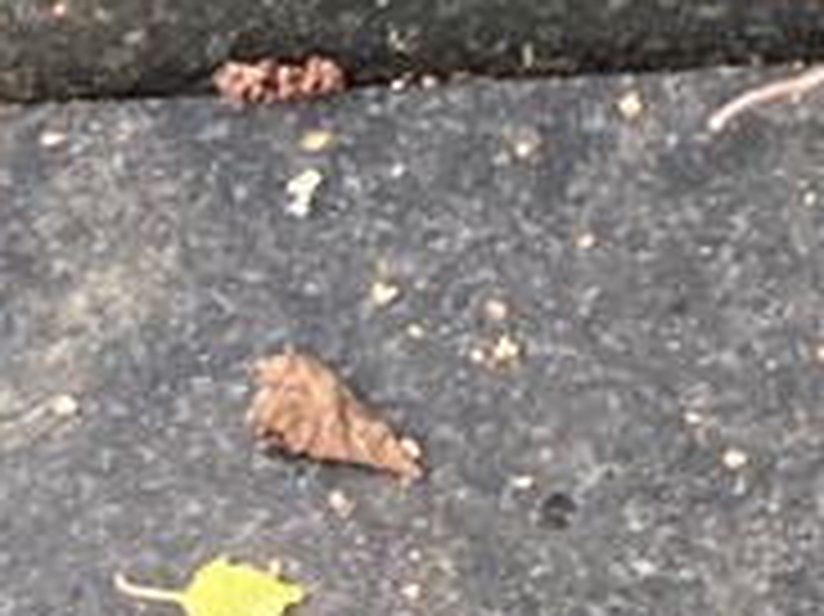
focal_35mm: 205
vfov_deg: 6.4
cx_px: 500
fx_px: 4877
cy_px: -1497
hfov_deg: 9.7
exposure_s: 1/100
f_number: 1.8
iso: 125
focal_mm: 4.25
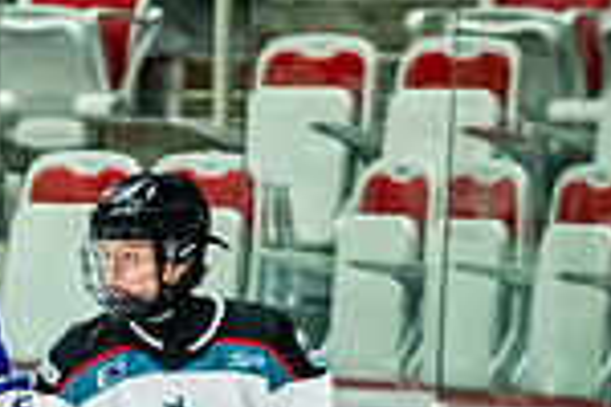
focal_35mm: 629
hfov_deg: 3.3
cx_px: -122
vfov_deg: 2.2
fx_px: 10675
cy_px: 707
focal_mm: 125
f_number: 3.2
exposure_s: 1/1000
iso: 1600
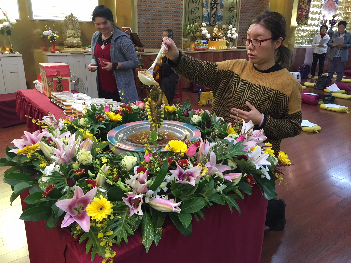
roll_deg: -3.5
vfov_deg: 48.2
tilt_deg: -19.6
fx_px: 294
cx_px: 176
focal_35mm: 29
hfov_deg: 61.7
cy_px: 132
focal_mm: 4.15
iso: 160
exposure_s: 1/33
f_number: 2.2
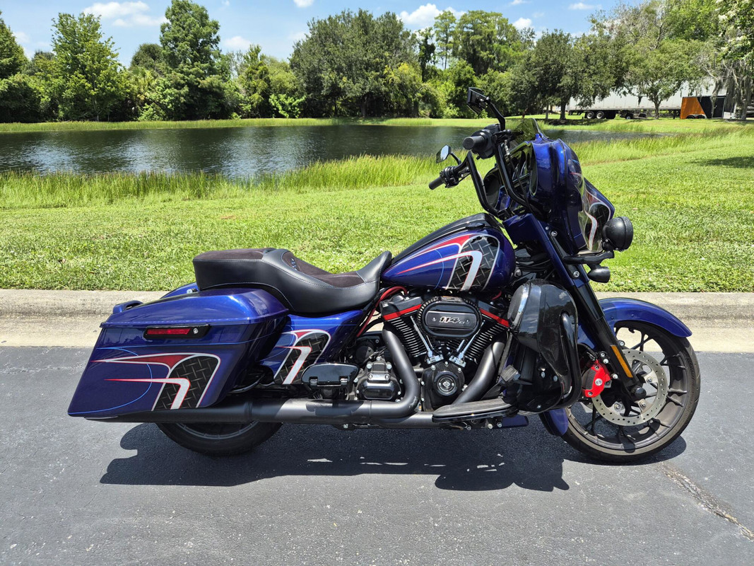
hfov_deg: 73.9
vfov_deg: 58.9
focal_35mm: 23
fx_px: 501
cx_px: 377
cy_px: 283
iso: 80
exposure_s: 1/2760
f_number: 1.8
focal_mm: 5.4
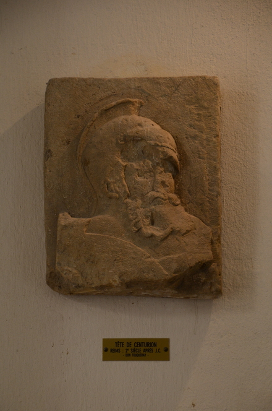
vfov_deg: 13.7
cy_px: 206
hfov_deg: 9.1
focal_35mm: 150
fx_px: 1707
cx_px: 136
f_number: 5.6
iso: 1000
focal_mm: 100
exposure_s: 1/200
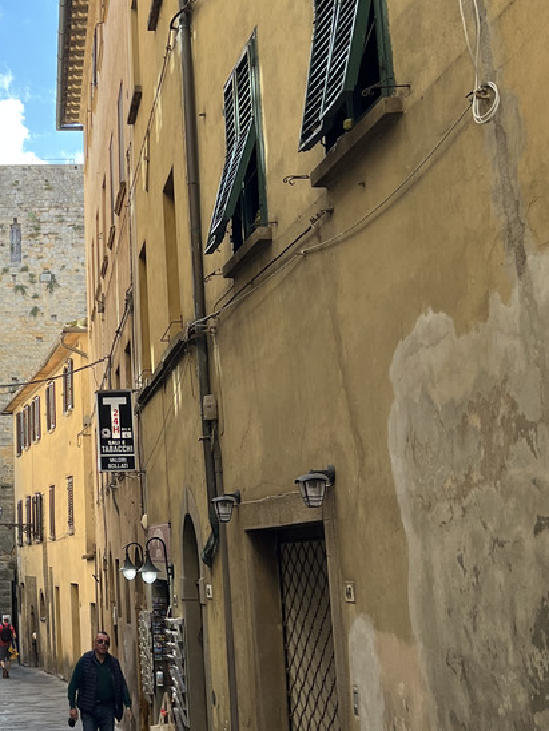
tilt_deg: +13.3
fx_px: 1204
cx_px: -24
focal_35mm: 57
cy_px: 270
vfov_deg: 33.6
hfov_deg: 24.3
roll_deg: +0.3
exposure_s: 1/743
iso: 50
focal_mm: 5.7
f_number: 1.5
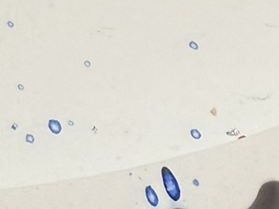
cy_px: -155
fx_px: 1168
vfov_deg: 9.8
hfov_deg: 12.9
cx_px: -132
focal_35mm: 145
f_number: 2.2
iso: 160
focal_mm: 2.22
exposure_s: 1/100
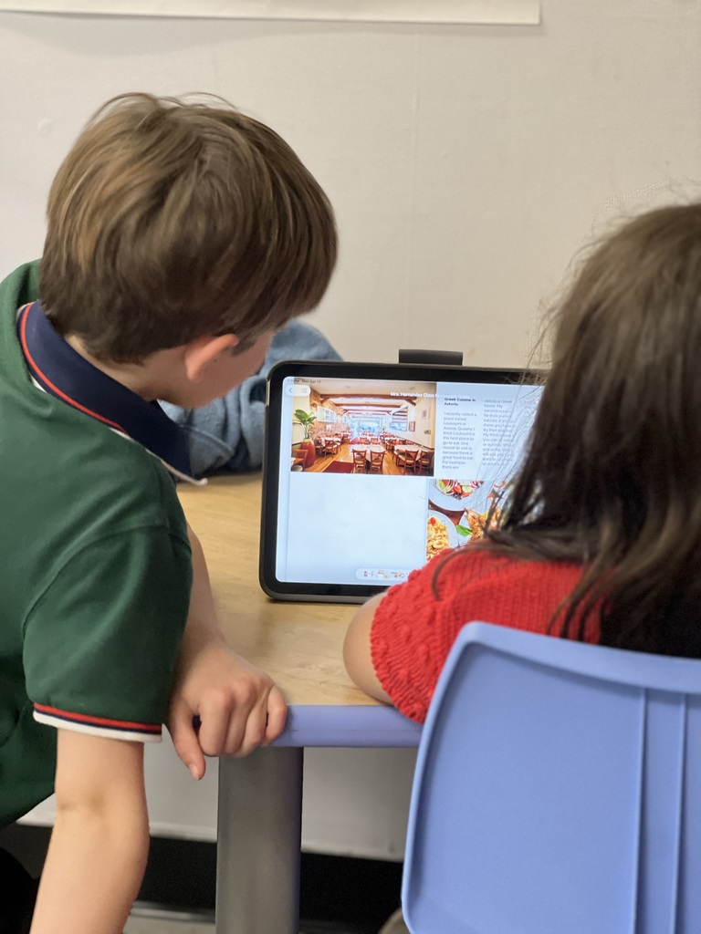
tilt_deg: -18.6
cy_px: 467
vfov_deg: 25.3
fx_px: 2079
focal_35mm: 77
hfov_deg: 19.1
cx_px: 350
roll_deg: -2.1
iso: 400
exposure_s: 1/40
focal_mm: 9
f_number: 2.8
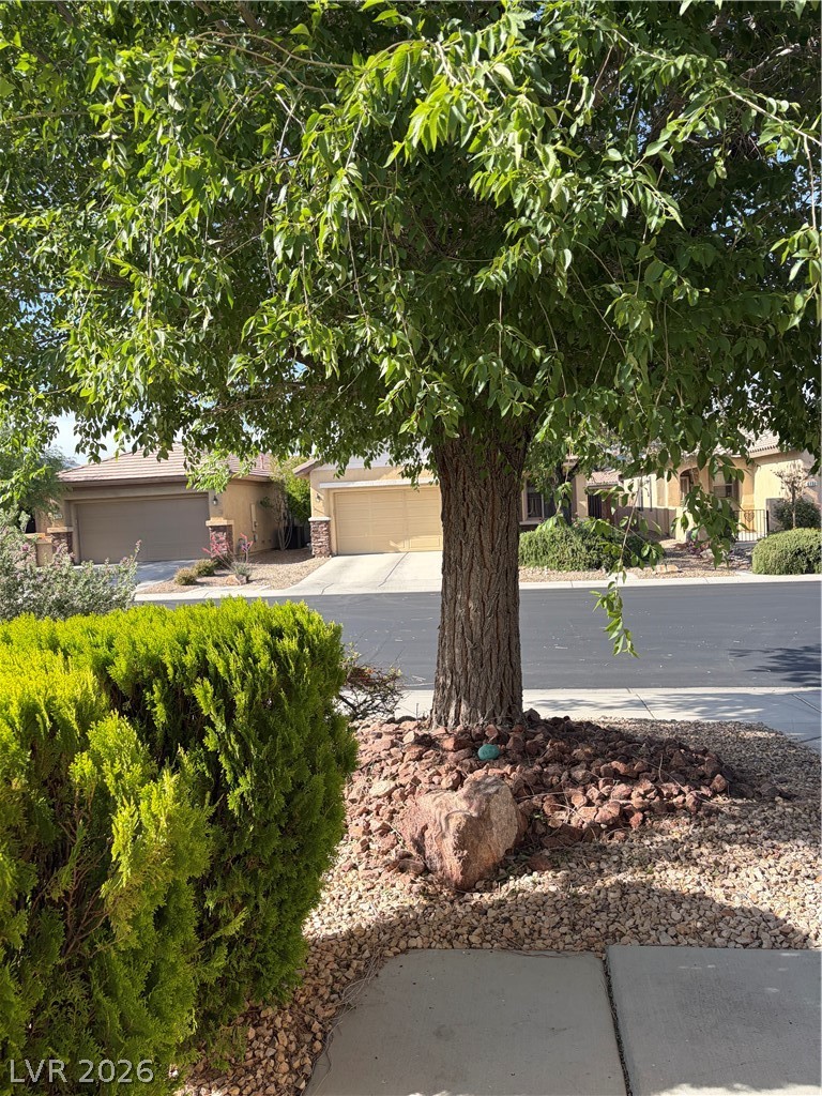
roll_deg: +2.7
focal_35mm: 26
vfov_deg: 67.3
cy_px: 548
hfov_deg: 53.1
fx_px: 823
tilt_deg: -2.3
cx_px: 411
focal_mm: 5.96
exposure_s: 1/1239
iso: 50
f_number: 1.6
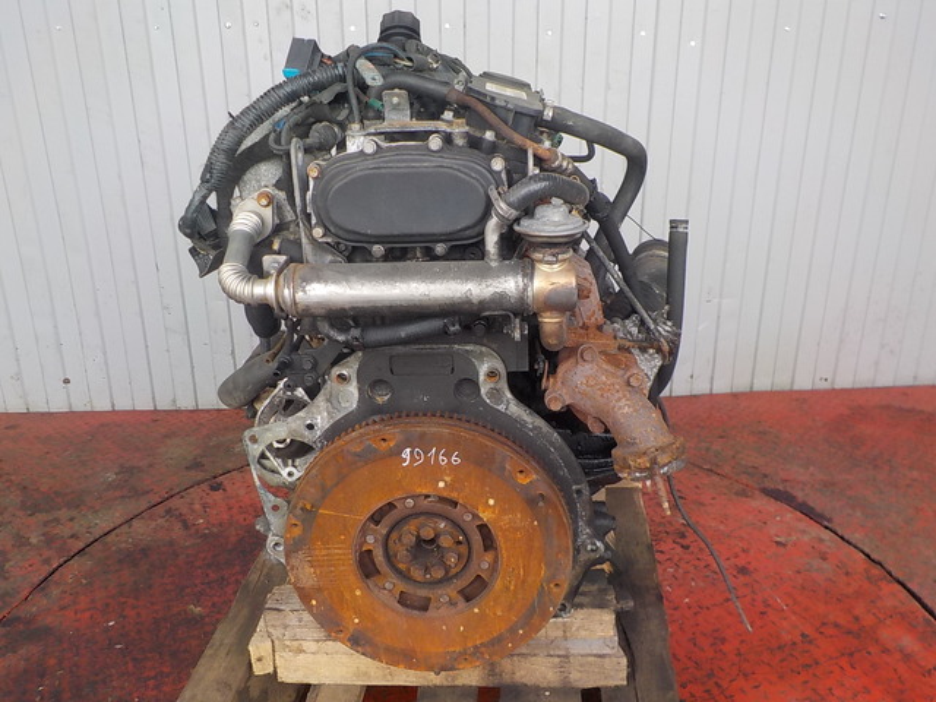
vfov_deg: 46.8
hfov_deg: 60.0
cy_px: 351
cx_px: 468
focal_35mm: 30
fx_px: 811
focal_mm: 4.1
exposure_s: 1/50
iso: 125
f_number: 3.3
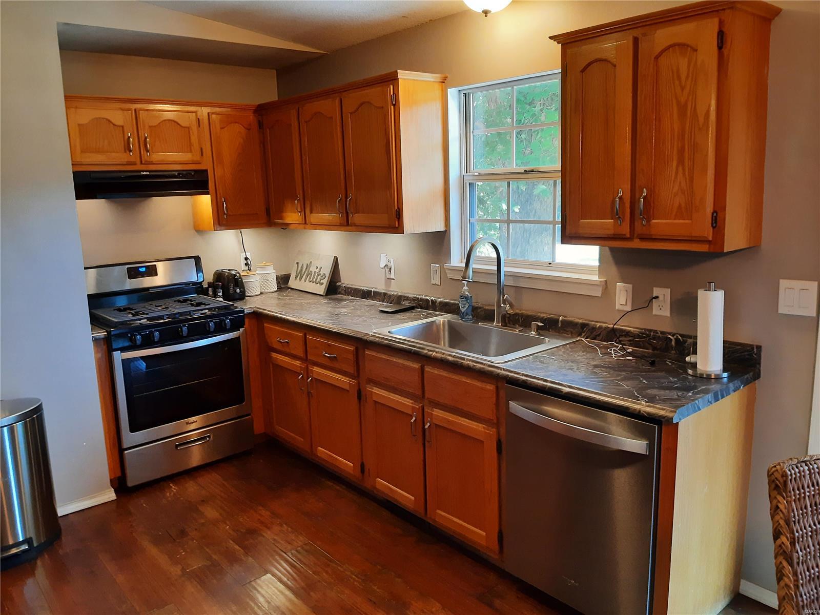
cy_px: 308
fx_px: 616
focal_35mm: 26
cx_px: 410
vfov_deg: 53.1
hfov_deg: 67.3
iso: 250
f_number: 1.7
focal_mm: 3.92
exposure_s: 1/60
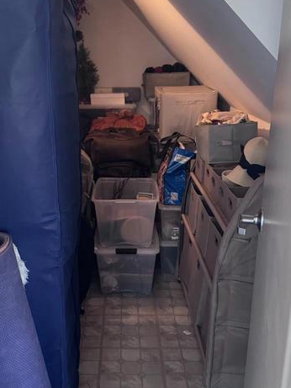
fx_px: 448
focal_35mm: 40
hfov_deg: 35.9
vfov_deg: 46.8
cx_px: 120
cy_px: 194
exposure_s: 1/60
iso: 400
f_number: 1.78
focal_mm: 6.76
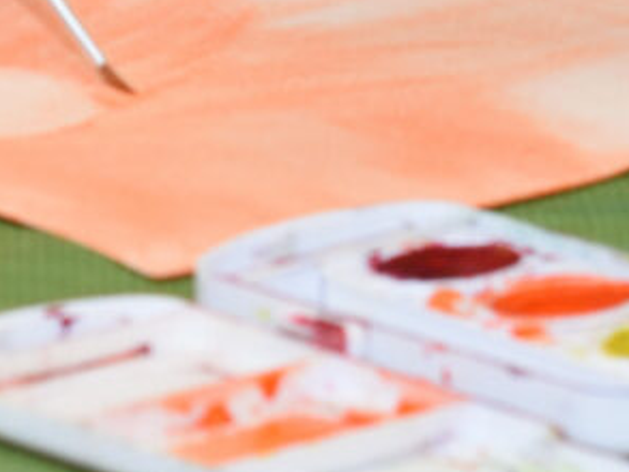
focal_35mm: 420
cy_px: -1061
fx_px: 7635
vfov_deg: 3.4
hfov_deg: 4.7
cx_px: -159
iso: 640
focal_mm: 50
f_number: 6.3
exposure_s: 1/60
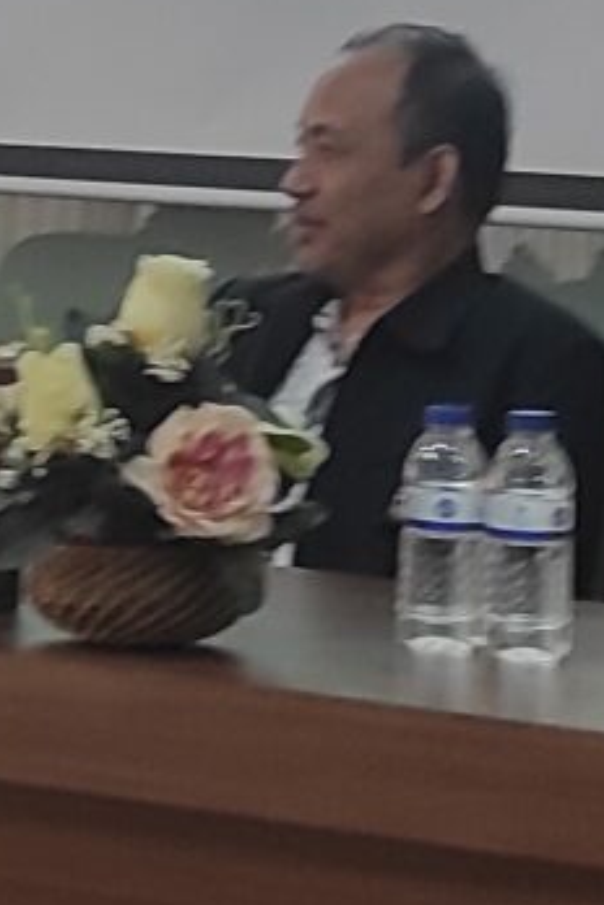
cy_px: -166
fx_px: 4806
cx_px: 341
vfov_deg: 10.6
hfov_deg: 7.2
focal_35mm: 191
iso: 212
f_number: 1.89
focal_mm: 5.43
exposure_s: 1/33
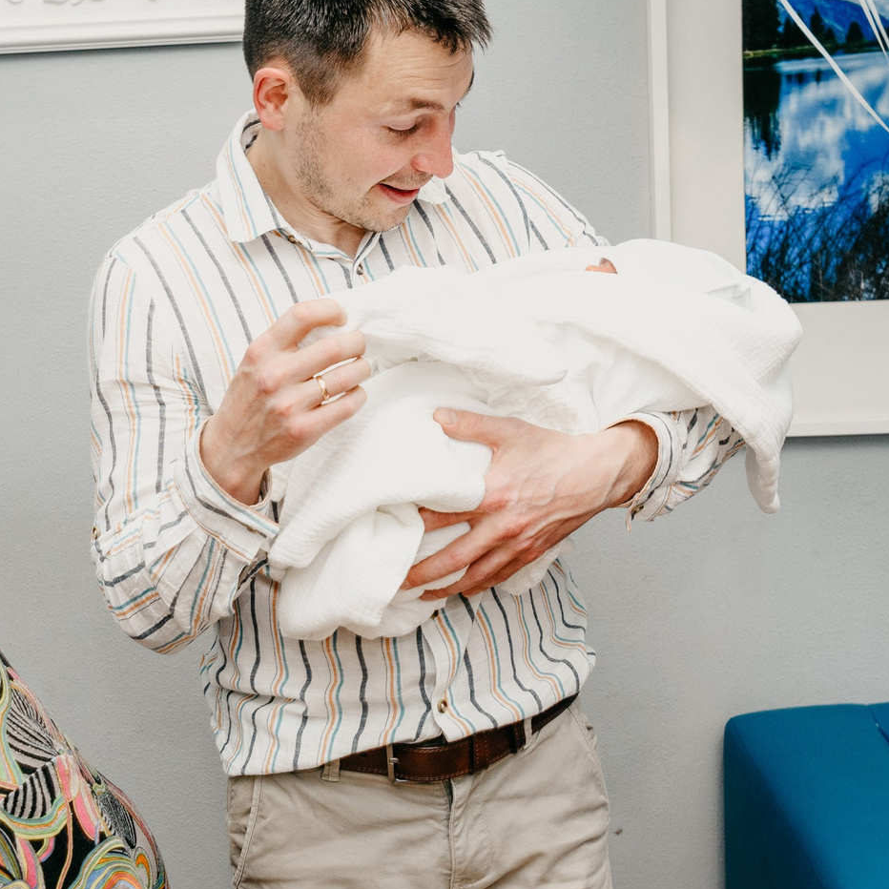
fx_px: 1627
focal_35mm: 56
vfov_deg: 30.5
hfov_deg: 30.1
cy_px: 389
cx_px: 242
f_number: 4.5
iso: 500
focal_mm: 24
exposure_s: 1/160
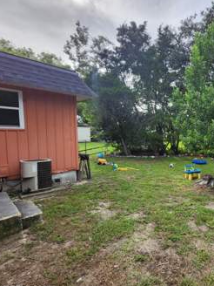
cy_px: 146
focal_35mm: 19
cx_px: 183
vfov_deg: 84.7
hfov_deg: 60.7
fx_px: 157
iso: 40
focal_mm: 1.74
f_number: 2.2
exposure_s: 1/752
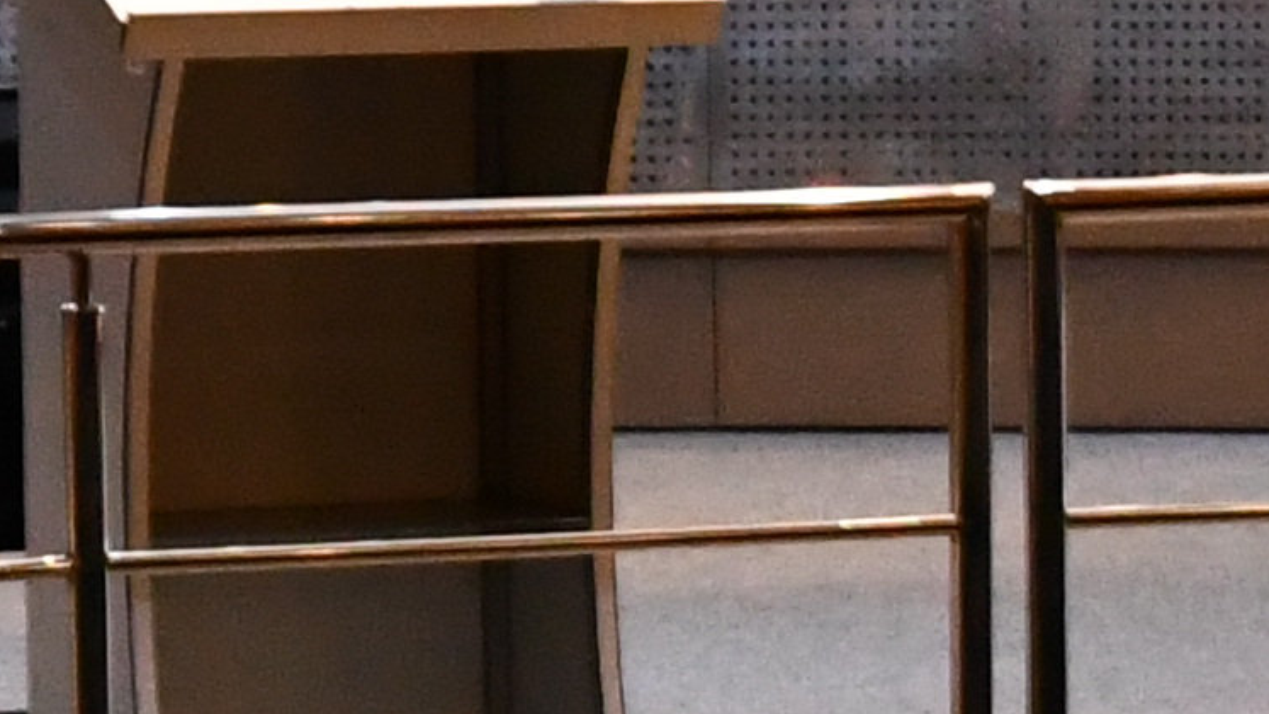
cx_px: -506
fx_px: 12617
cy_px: -248
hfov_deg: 5.7
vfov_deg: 3.2
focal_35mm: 375
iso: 2800
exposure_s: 1/125
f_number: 2.8
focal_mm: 32
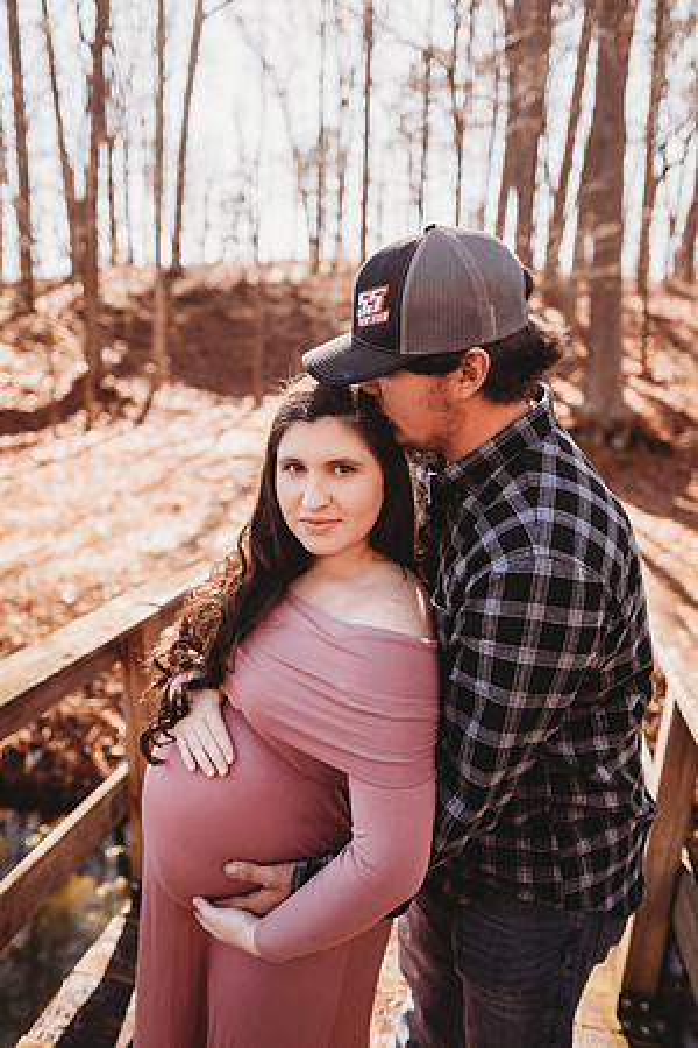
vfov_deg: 73.7
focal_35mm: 24
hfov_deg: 53.1
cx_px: 349
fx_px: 698
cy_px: 524
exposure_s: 1/500
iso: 100
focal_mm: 24
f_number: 2.2
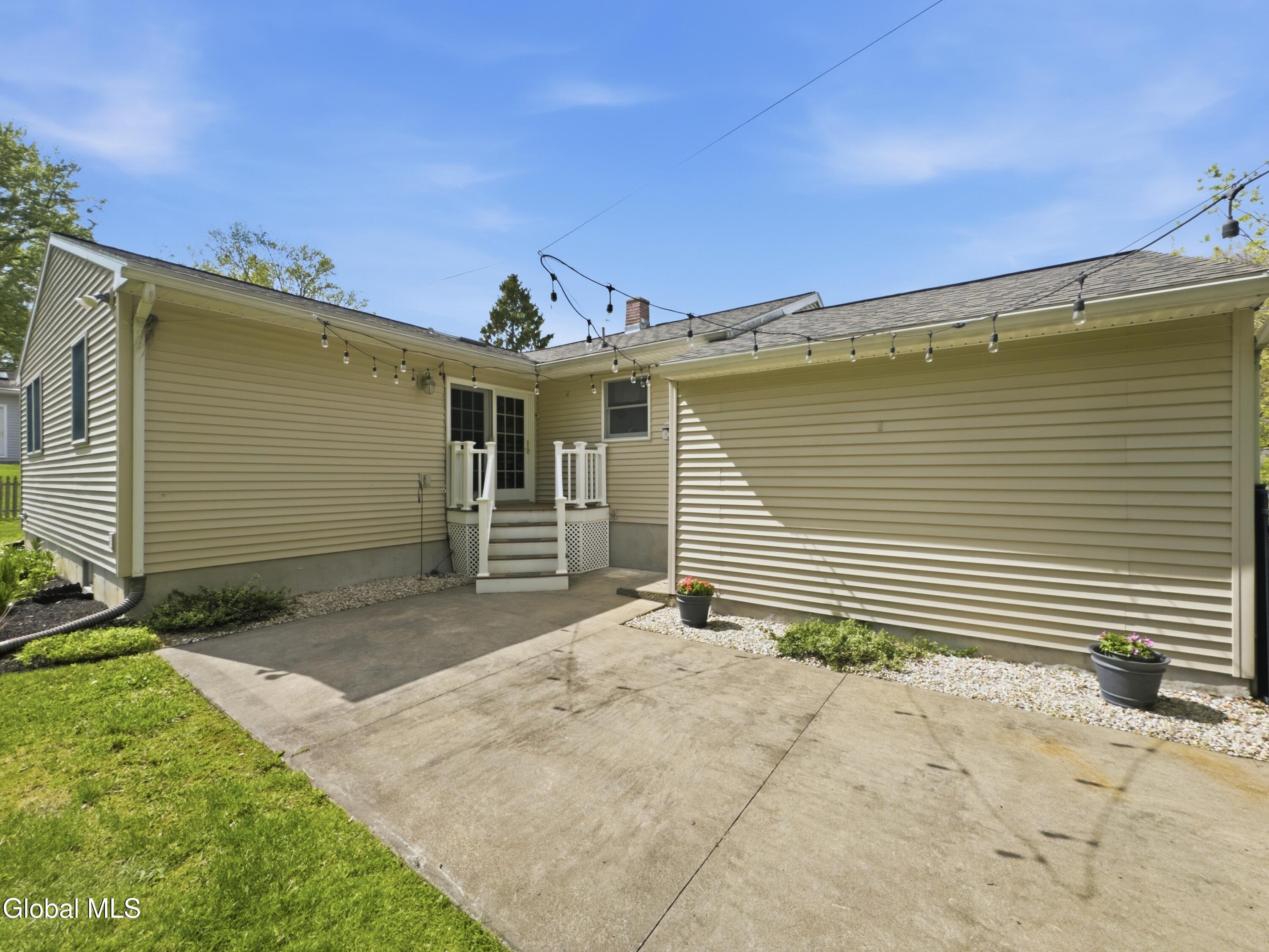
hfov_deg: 102.1
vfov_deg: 85.7
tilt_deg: +0.0
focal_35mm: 14
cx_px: 634
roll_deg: -0.4
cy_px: 476
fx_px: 513
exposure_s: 1/1832
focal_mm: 2.2
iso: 50
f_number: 2.2
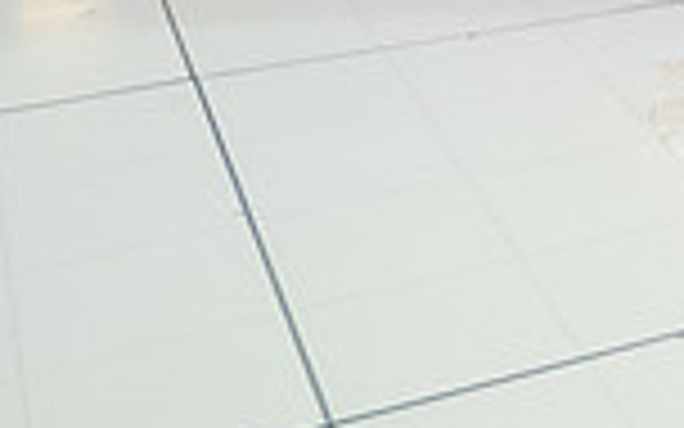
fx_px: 1957
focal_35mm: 105
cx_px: 1148
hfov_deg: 17.1
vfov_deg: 11.9
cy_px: -232
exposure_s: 1/100
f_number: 2.8
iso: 400
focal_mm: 27
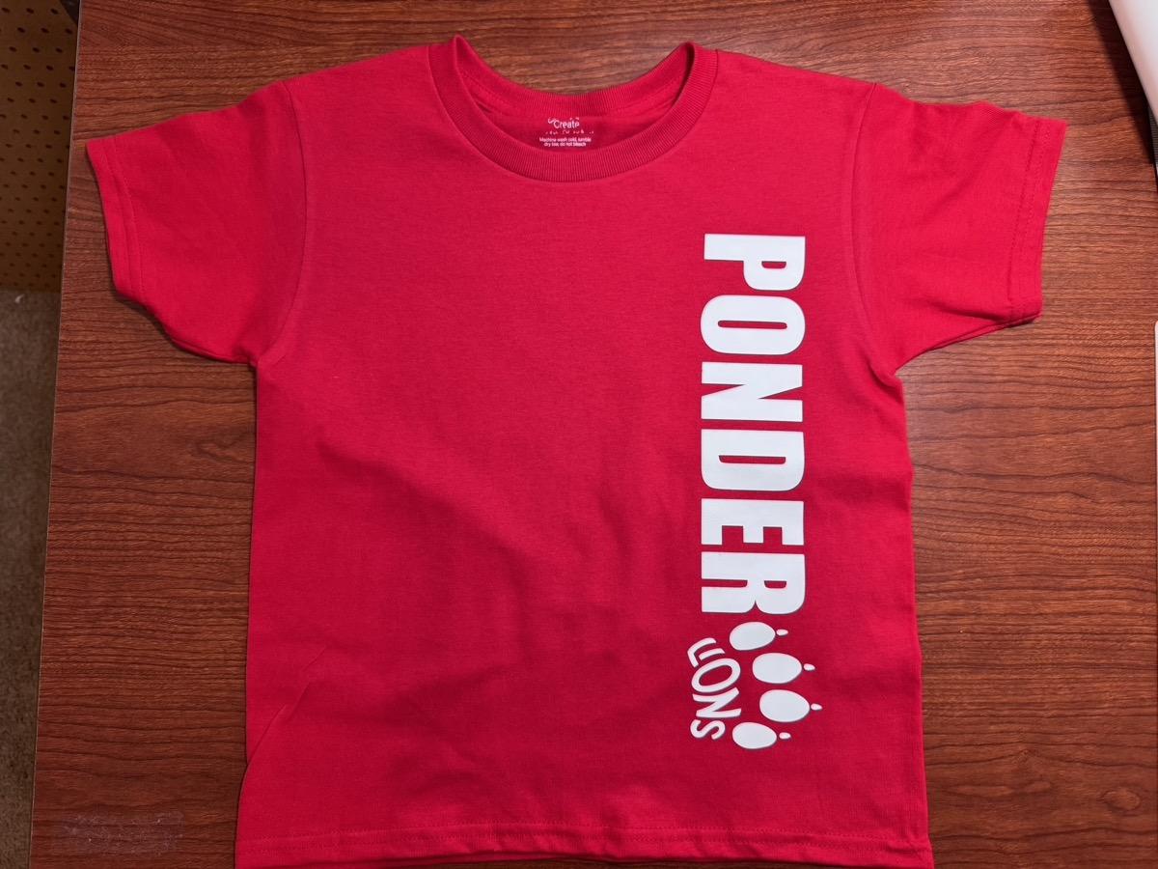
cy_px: 434
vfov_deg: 56.8
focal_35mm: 24
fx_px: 803
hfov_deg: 71.6
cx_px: 579
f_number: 1.78
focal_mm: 6.76
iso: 320
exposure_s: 1/60
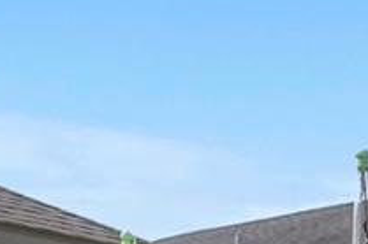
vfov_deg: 9.1
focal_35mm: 138
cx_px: 315
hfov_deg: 14.8
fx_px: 1410
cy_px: 553
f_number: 13
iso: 1250
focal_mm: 18
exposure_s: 1/125
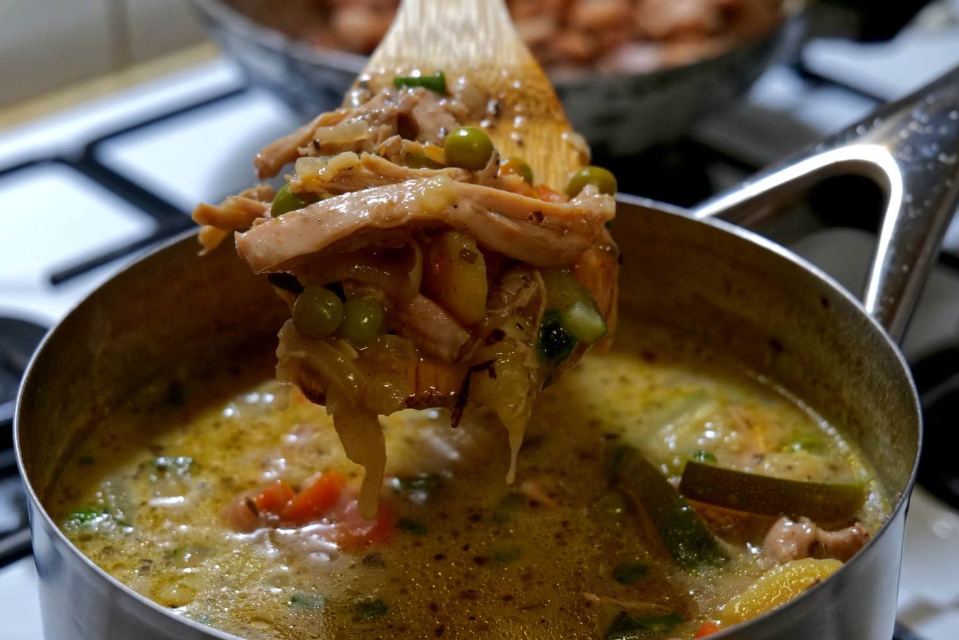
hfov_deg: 26.0
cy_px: 252
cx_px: 432
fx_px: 2078
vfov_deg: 17.5
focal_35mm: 78
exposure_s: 1/60
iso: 2500
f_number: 7.1
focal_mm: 60
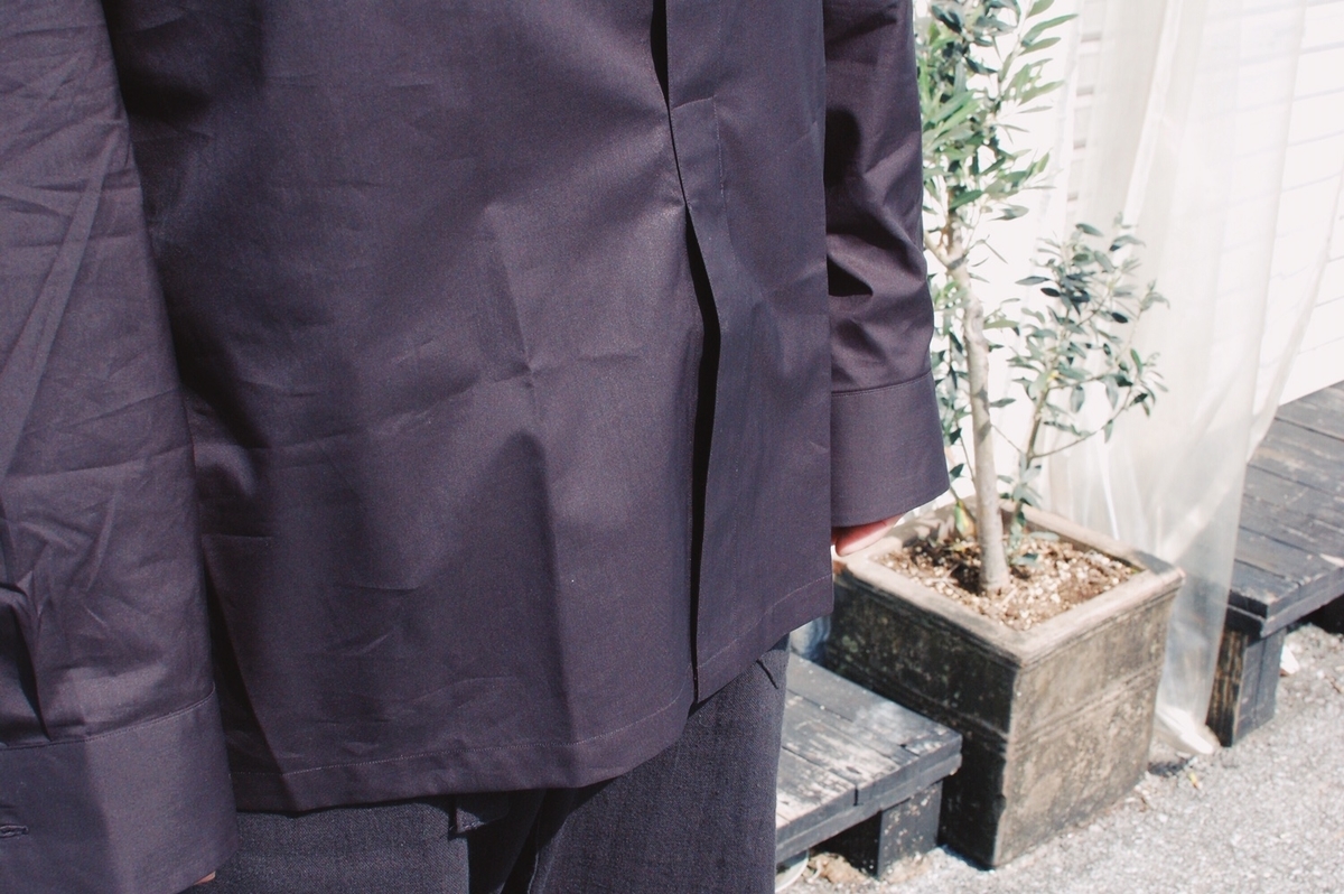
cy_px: 447
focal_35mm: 52
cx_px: 672
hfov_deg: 37.9
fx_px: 1958
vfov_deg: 25.7
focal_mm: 35
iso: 800
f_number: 11
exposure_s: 1/500
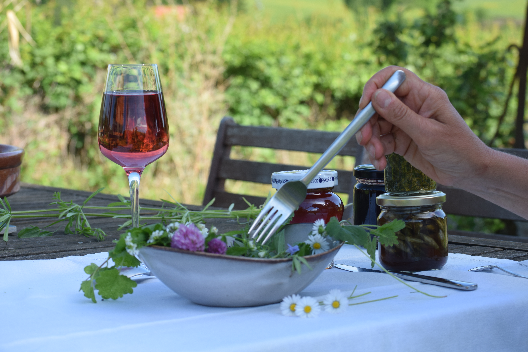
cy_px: 176
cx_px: 264
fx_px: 1210
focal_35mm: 82
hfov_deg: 24.6
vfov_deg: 16.6
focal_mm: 55
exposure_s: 1/250
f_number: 8
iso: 220
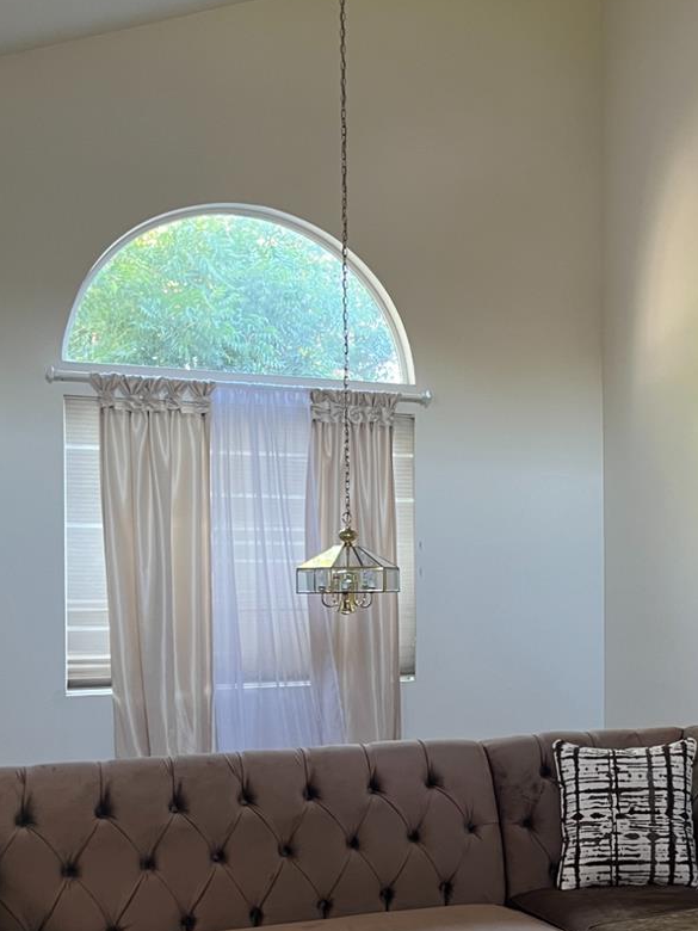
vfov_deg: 37.9
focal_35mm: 50
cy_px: 592
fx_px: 1344
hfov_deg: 28.2
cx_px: 610
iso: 200
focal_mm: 5.1
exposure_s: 1/60
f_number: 1.6
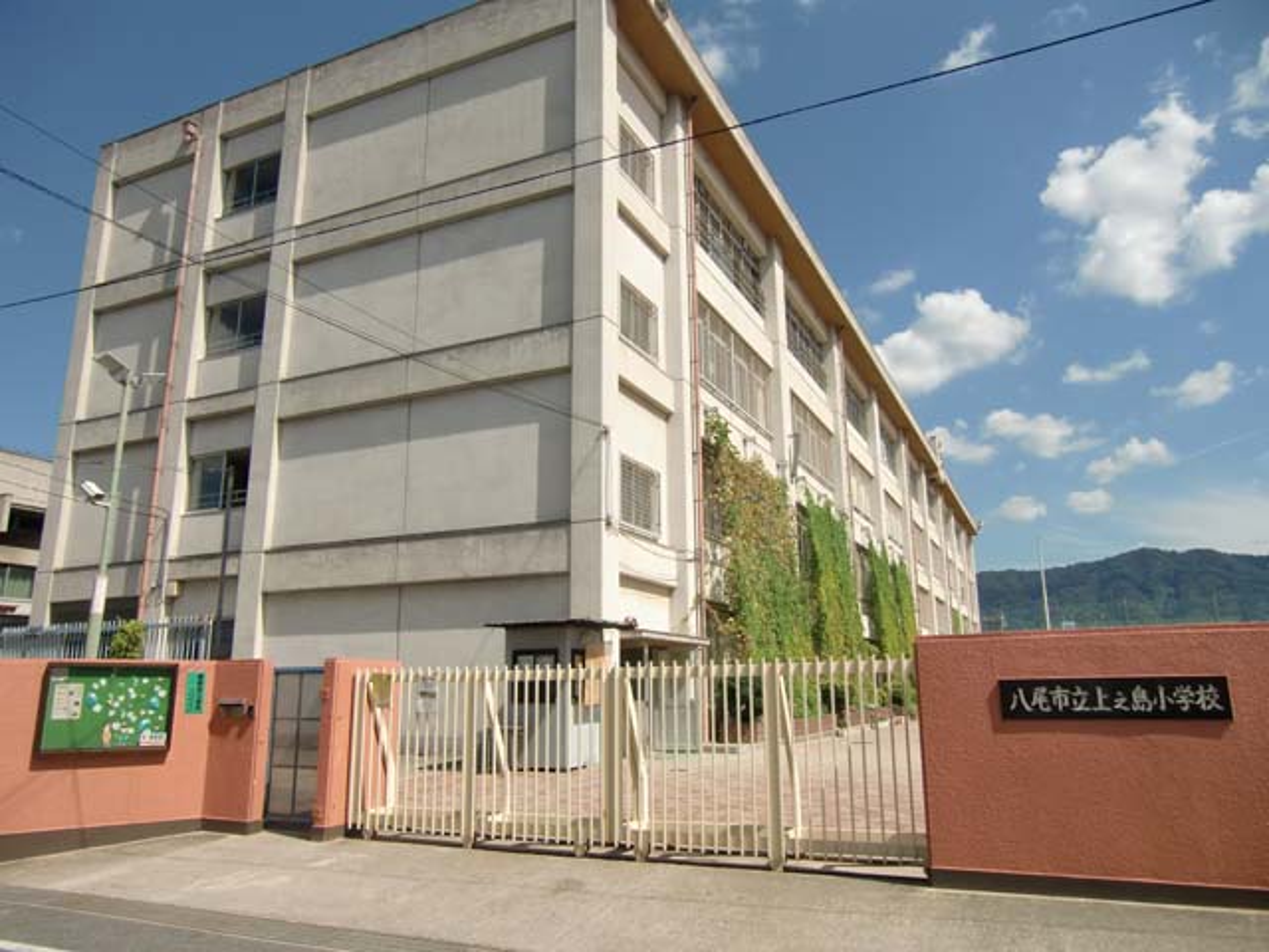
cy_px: 476
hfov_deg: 71.6
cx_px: 634
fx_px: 880
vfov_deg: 56.8
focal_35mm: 24
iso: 64
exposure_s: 1/250
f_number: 7.5
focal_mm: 4.3
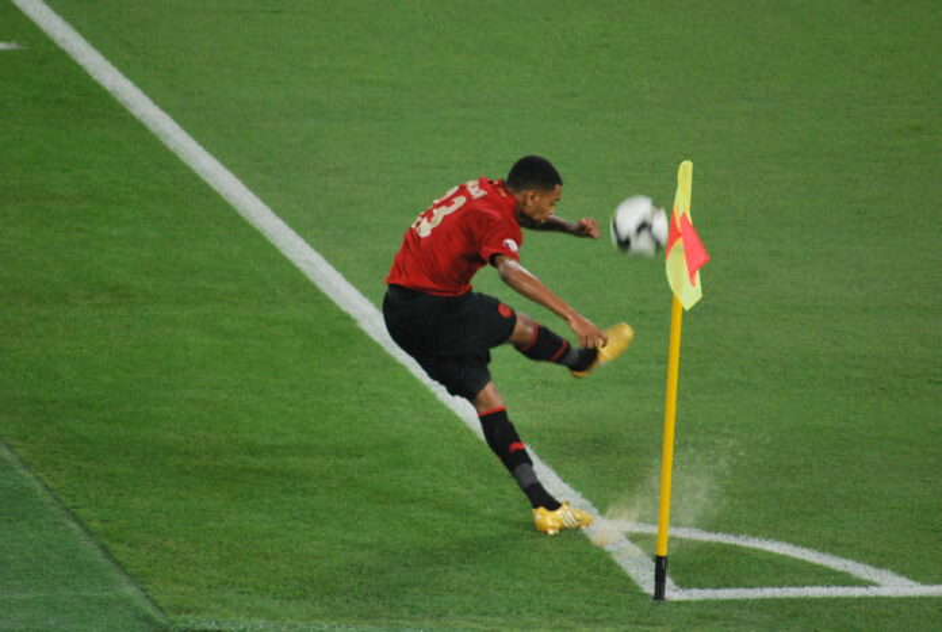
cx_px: 471
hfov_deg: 4.6
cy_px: 316
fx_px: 11798
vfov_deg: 3.1
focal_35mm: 450
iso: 1600
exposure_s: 1/250
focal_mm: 300
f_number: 5.6
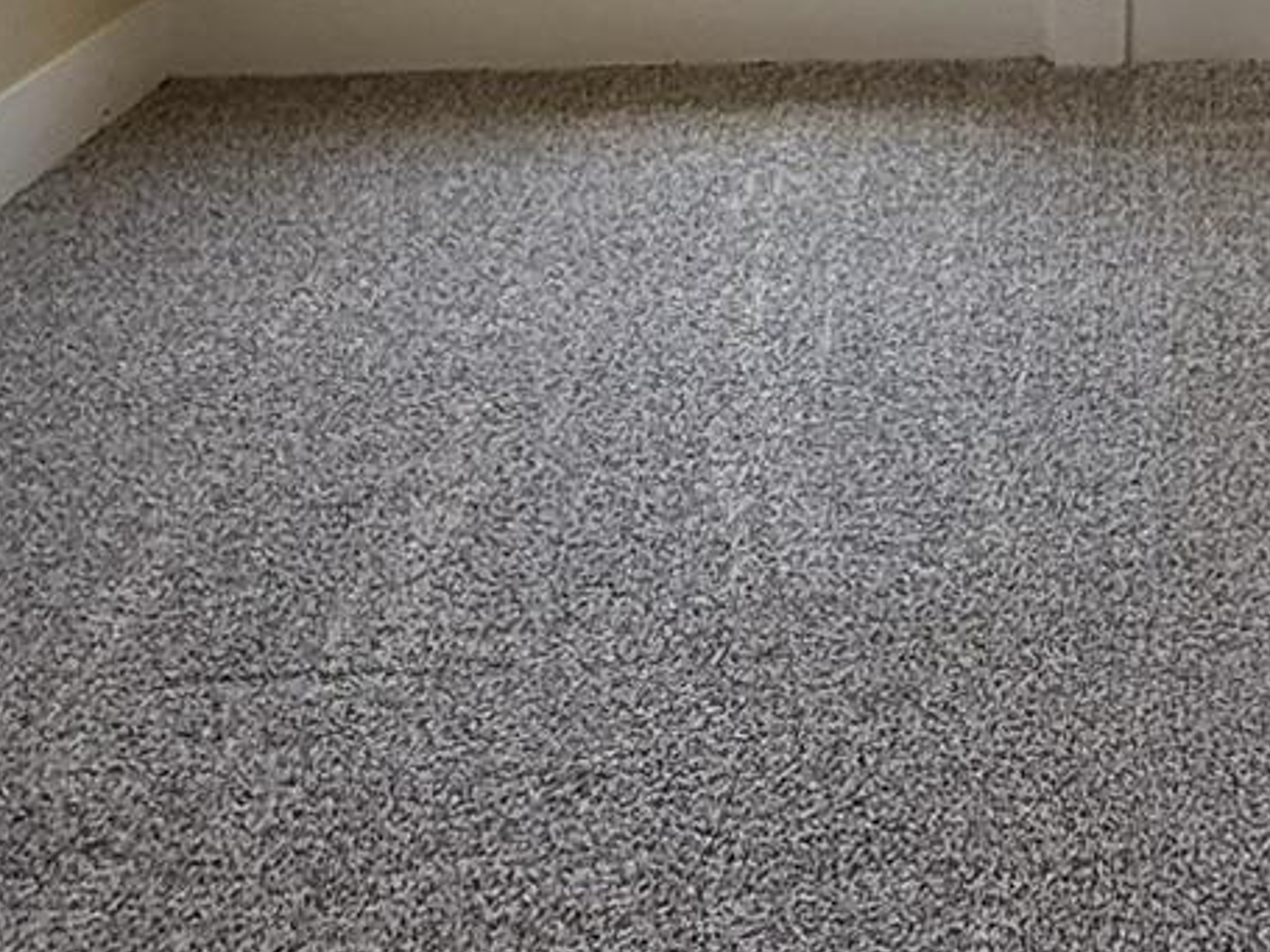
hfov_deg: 27.9
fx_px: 2311
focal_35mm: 63
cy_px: -366
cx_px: 1412
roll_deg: -1.4
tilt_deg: -7.1
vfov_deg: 20.7
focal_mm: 2.22
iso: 64
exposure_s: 1/123
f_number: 2.2
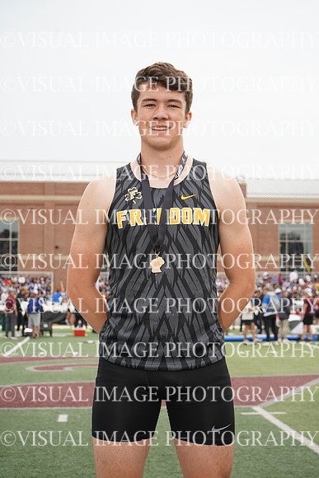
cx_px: 160
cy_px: 239
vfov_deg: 31.0
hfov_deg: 20.9
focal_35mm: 65
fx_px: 863
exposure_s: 1/160
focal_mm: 65
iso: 200
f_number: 8
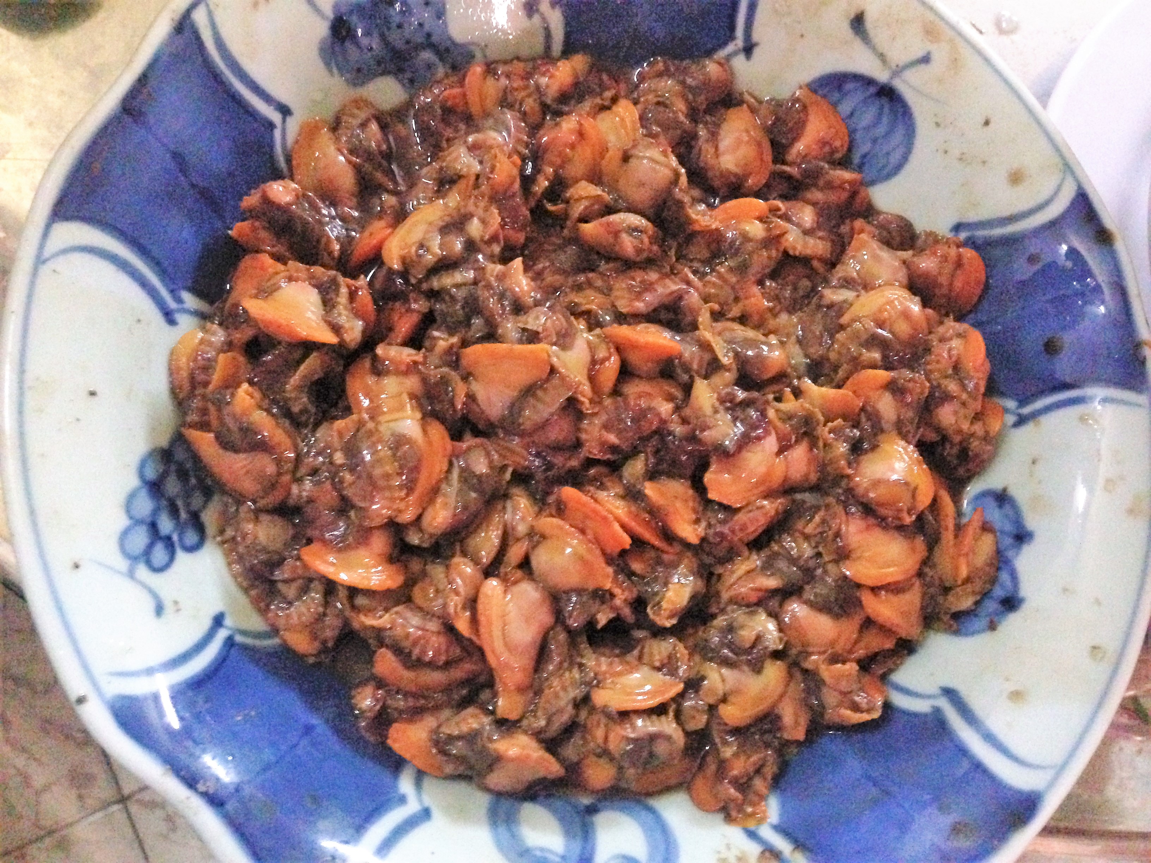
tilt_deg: -74.2
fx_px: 1097
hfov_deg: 55.4
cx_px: 576
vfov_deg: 42.9
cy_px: 432
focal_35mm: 33
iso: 800
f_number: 2.4
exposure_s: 1/17
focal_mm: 4.12
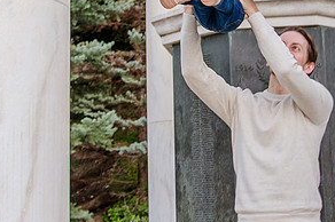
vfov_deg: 14.6
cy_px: 0
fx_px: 855
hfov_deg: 22.1
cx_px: 227
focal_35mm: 92
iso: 500
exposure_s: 1/160
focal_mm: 24
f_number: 4
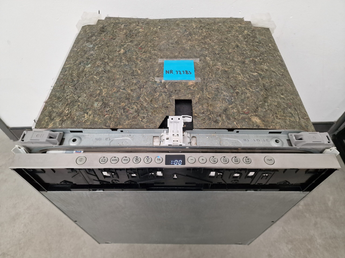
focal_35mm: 23
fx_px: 229
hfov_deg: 73.9
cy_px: 129
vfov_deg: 58.9
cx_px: 172
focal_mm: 6.4
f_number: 1.8
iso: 400
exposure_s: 1/100
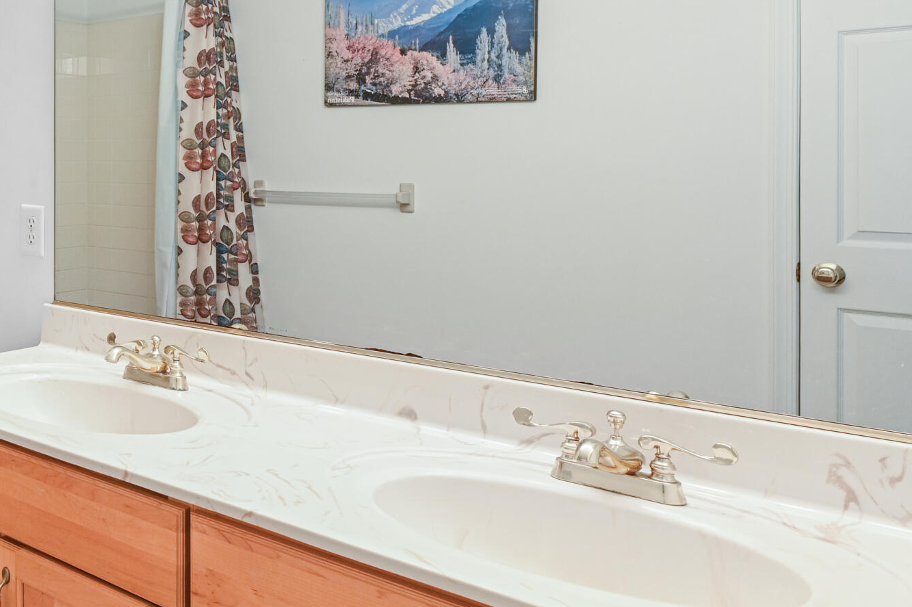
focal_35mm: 36
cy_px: 180
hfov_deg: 42.6
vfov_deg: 36.3
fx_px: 911
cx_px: -75
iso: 400
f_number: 8
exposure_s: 1/15
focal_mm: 16
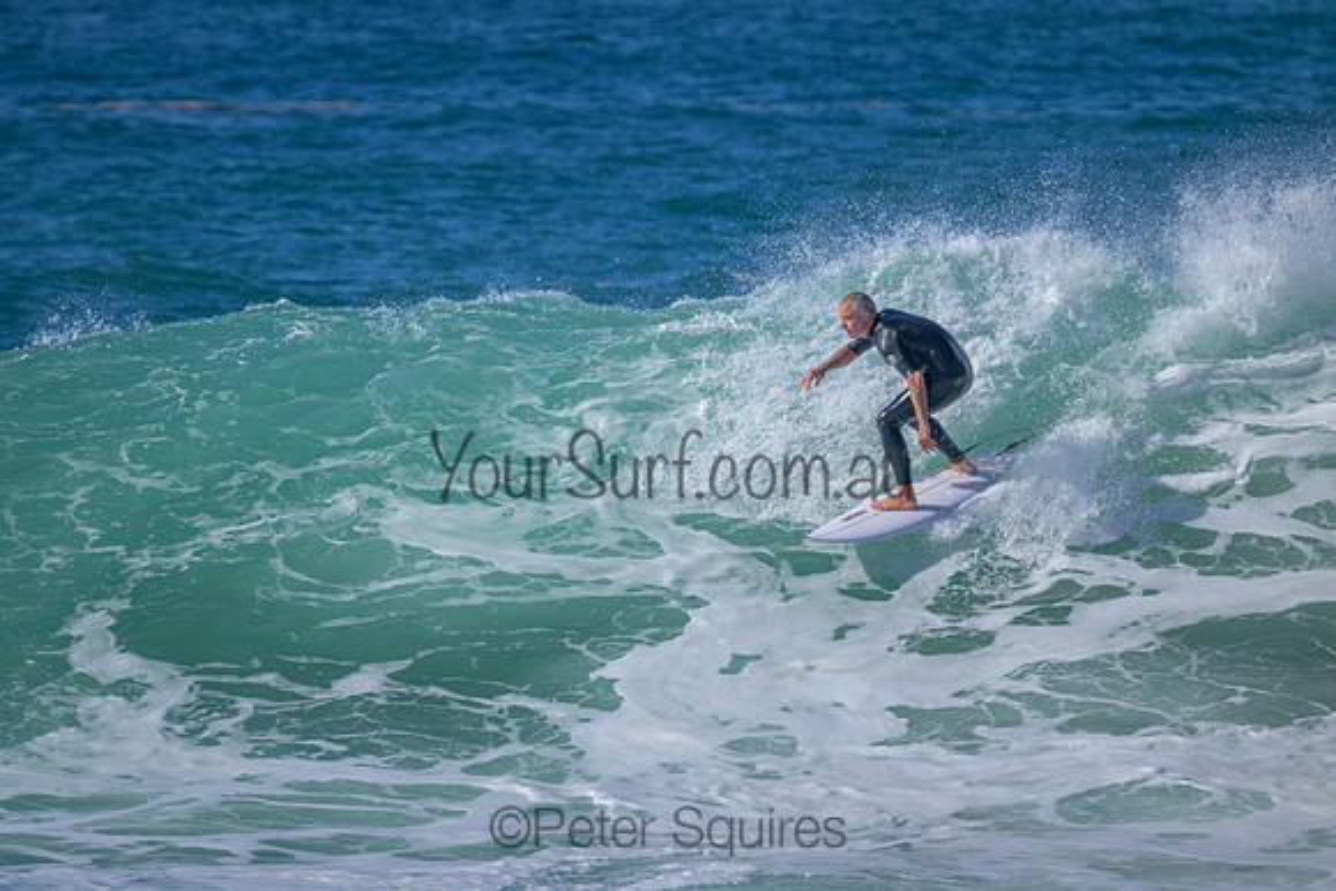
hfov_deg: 2.6
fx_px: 29694
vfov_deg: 1.7
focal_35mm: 800
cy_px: 446
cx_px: 668
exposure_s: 1/2000
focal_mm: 800
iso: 900
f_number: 11
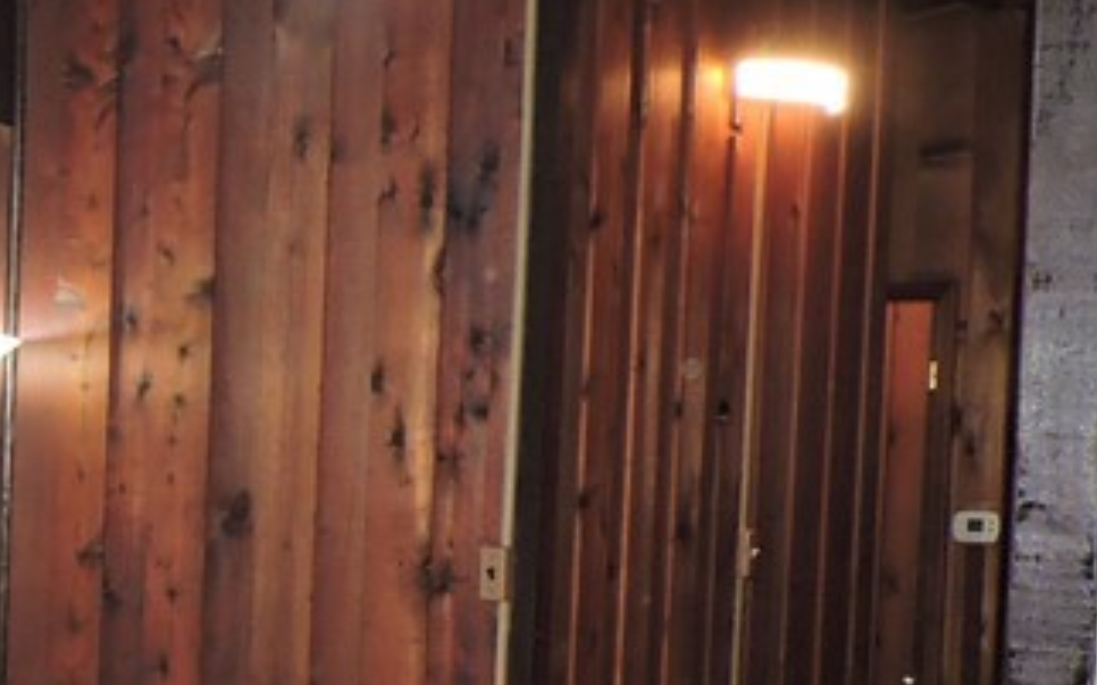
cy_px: 593
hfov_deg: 21.2
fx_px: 2421
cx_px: -583
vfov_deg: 15.9
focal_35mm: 81
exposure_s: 1/30
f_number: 3
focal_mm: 4.3
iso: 400
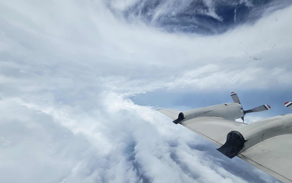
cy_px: 104
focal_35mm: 14
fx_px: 111
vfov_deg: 78.2
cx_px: 144
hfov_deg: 105.3
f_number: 2.2
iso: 50
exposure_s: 1/14244
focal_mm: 2.2
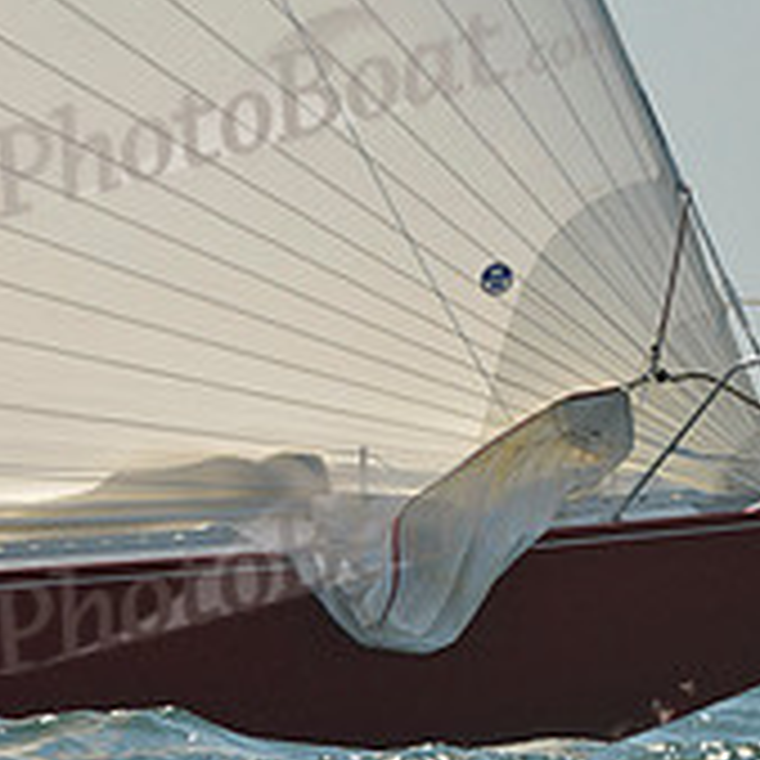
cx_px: 857
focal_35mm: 992
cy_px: -193
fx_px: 24641
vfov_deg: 1.8
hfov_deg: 1.8
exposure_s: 1/1250
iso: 280
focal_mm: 340
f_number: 8
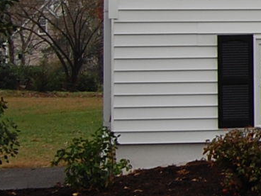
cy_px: -75
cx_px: 711
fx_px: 1598
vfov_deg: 6.9
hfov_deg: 8.3
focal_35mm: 212
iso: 200
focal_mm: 24
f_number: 6.3
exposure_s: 1/160
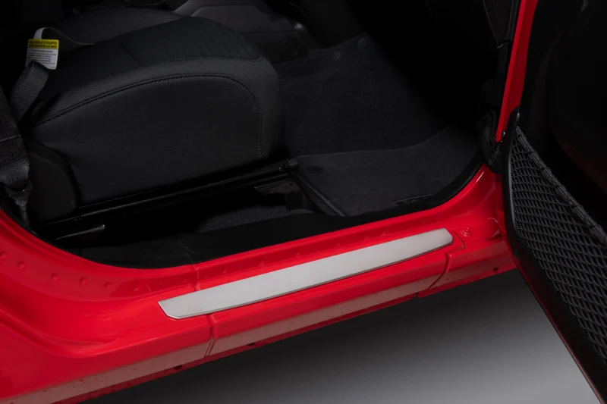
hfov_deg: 50.7
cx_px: 304
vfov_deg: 35.0
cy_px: 202
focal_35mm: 38
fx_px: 641
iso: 100
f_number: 8
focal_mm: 38
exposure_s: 1/160
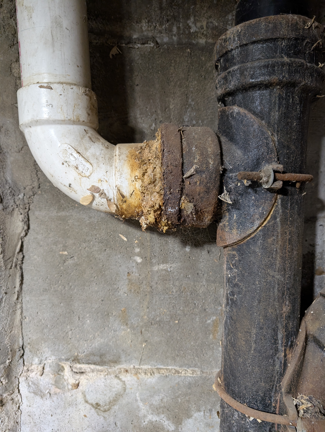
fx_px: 300
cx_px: 162
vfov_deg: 71.5
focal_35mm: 24
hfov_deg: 56.9
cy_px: 216
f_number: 1.68
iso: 692
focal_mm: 6.9
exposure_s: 1/120
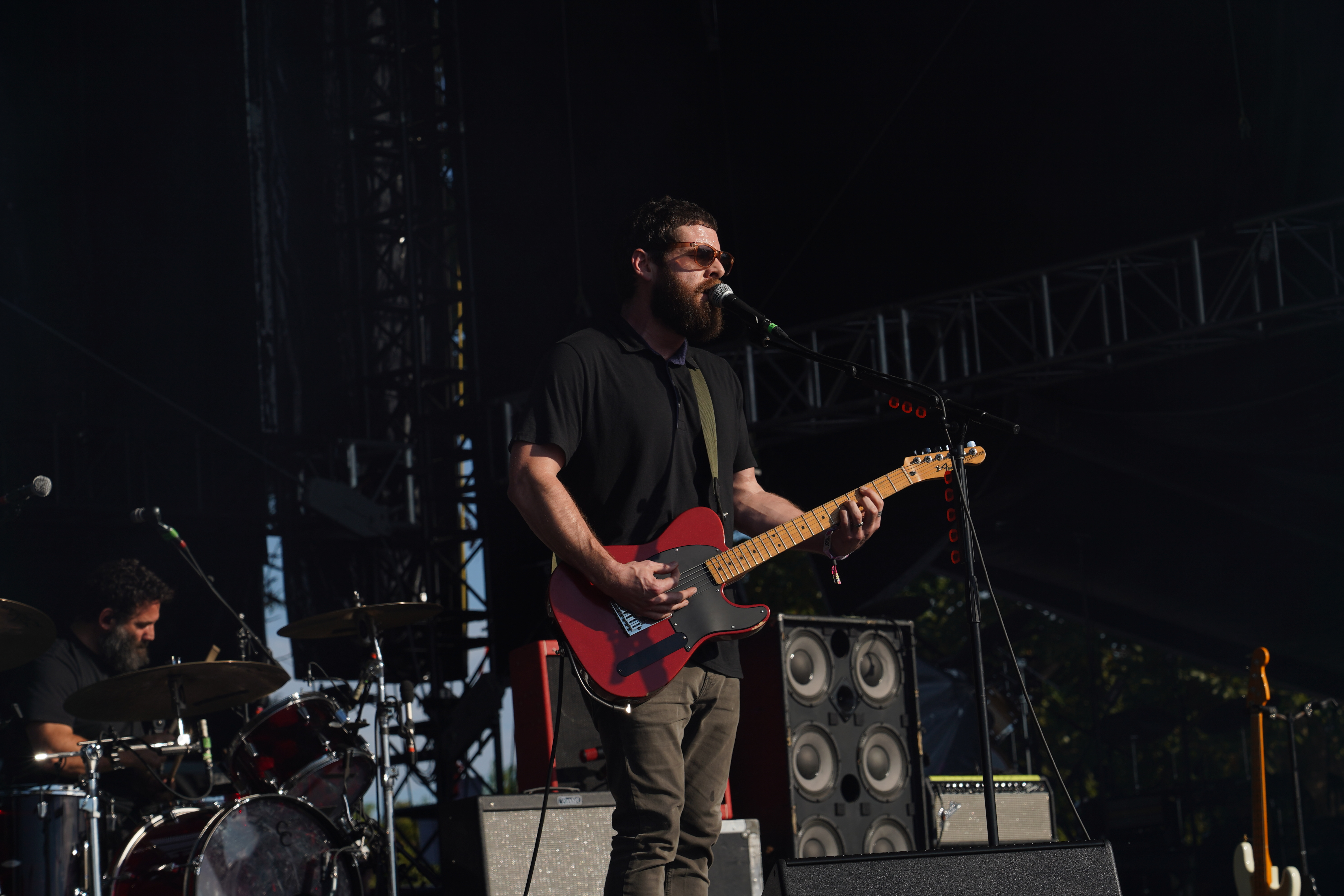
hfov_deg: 19.5
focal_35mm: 105
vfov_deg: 13.0
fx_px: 3920
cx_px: 672
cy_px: 448
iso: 100
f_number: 8
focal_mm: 105
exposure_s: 1/640
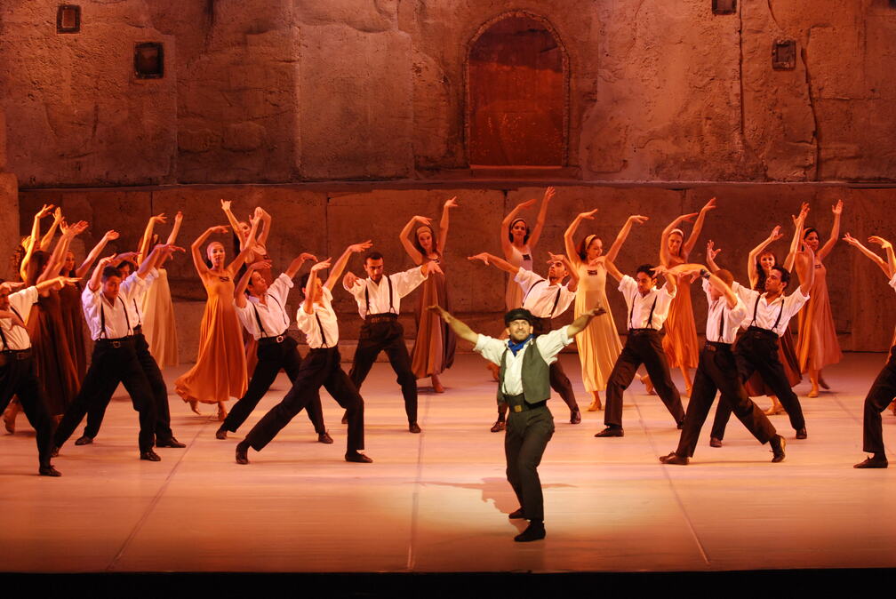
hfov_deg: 17.0
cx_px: 448
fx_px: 2989
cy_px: 300
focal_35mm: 120
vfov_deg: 11.4
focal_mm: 80
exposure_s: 1/100
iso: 800
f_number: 2.8
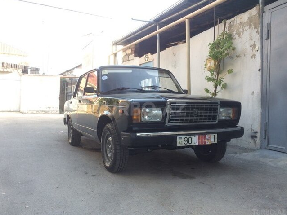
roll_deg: -1.4
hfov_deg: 59.9
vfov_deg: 46.8
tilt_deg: -1.8
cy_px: 109
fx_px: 249
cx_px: 140
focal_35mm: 30
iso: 40
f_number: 2.2
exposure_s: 1/100
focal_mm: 4.15
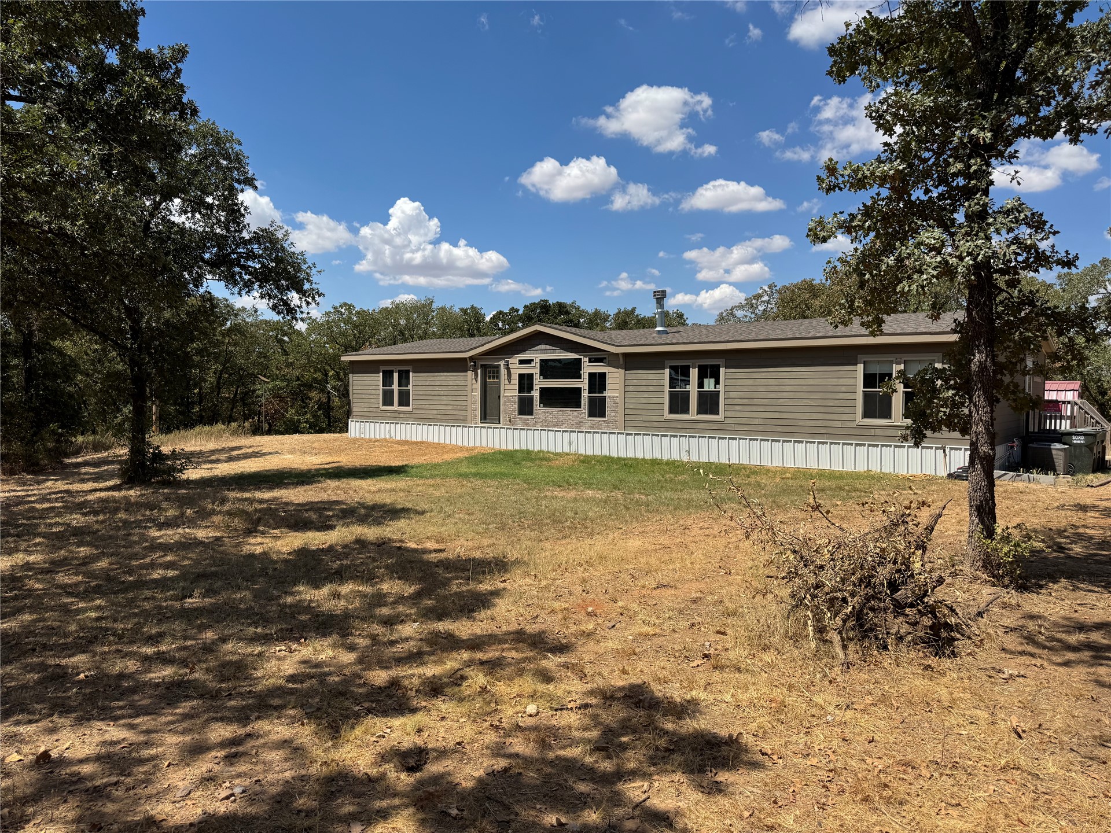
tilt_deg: -2.1
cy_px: 416
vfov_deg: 56.8
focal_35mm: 24
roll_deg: -1.5
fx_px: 770
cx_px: 556
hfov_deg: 71.6
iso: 80
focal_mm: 6.76
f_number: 1.78
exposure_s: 1/5814
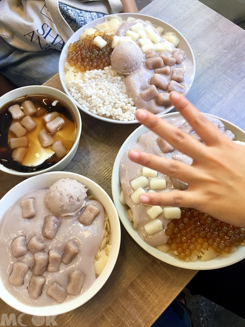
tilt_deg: -68.9
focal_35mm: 29
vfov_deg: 61.7
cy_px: 164
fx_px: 274
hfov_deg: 48.2
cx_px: 122
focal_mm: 4.15
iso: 32
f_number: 2.2
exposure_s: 1/30
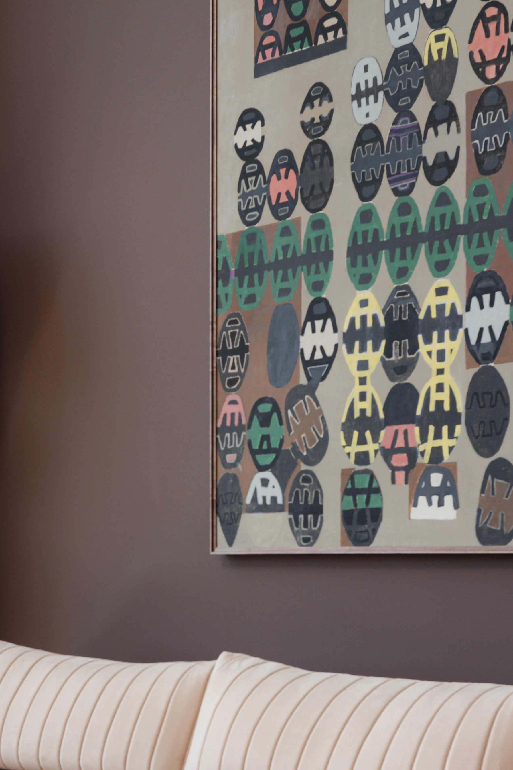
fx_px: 1603
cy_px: 596
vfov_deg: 26.6
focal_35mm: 75
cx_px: 113
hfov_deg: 18.0
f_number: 8
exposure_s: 1/20
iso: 200
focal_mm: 35
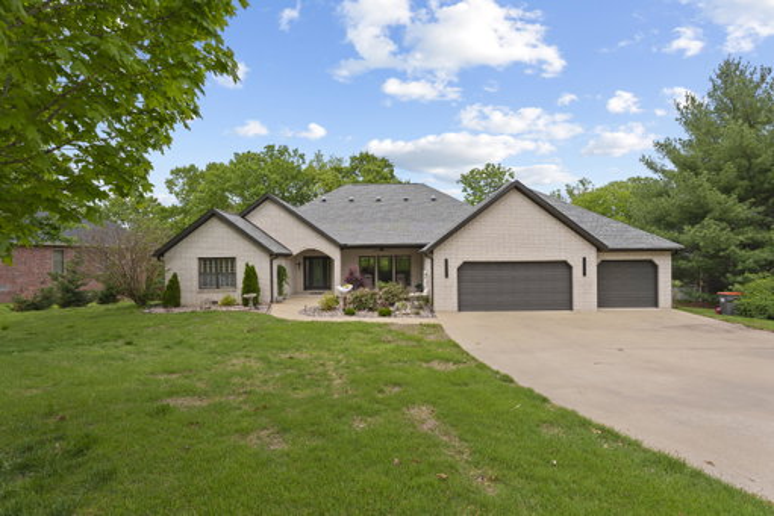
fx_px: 344
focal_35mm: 16
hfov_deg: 96.7
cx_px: 387
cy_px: 258
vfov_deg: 73.8
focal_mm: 16
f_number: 9
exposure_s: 1/400
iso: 200
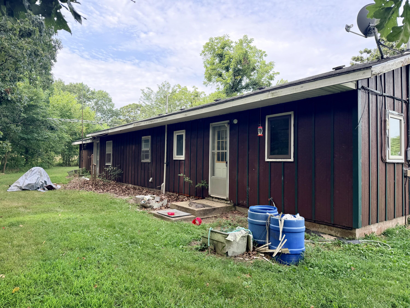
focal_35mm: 24
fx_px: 284
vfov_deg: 56.8
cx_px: 205
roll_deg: -0.7
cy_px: 154
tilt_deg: +2.4
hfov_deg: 71.6
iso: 100
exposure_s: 1/992
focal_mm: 6.76
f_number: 1.78
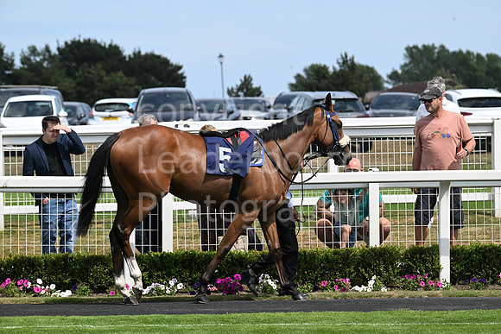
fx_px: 2227
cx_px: 250
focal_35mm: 160
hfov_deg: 12.8
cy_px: 167
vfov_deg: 8.6
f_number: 5.6
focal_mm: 160
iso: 400
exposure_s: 1/2500
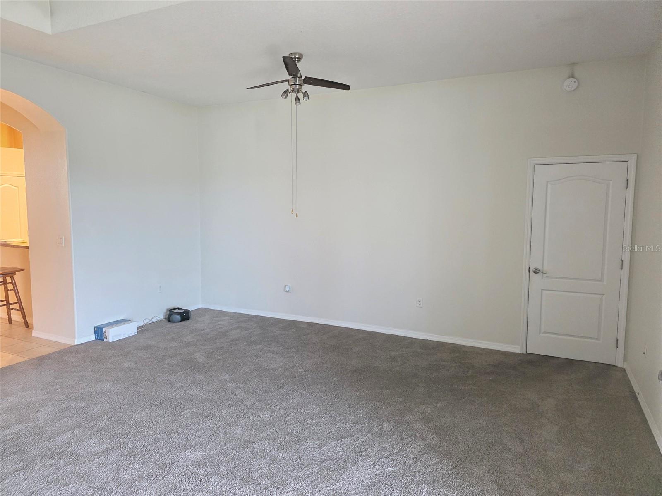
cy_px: 248
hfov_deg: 73.9
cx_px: 331
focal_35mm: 23
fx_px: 440
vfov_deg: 58.9
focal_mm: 6.3
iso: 2500
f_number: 1.7
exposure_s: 1/120
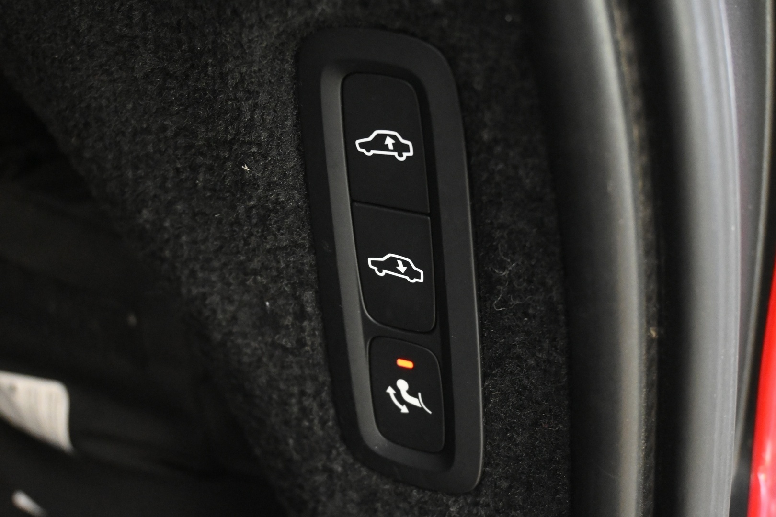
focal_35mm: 54
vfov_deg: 25.1
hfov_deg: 36.9
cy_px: 258
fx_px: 1164
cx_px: 388
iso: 6400
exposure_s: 1/60
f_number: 5.3
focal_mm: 36
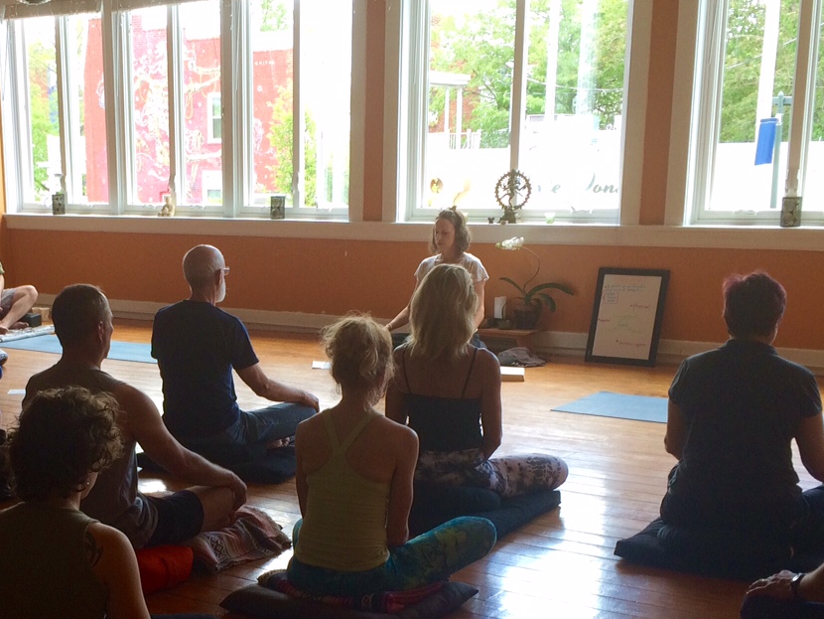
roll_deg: +2.6
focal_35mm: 57
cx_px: 176
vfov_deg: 25.4
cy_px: 469
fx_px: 1357
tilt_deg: -13.2
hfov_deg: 32.9
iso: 32
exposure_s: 1/60
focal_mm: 4.15
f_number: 2.2
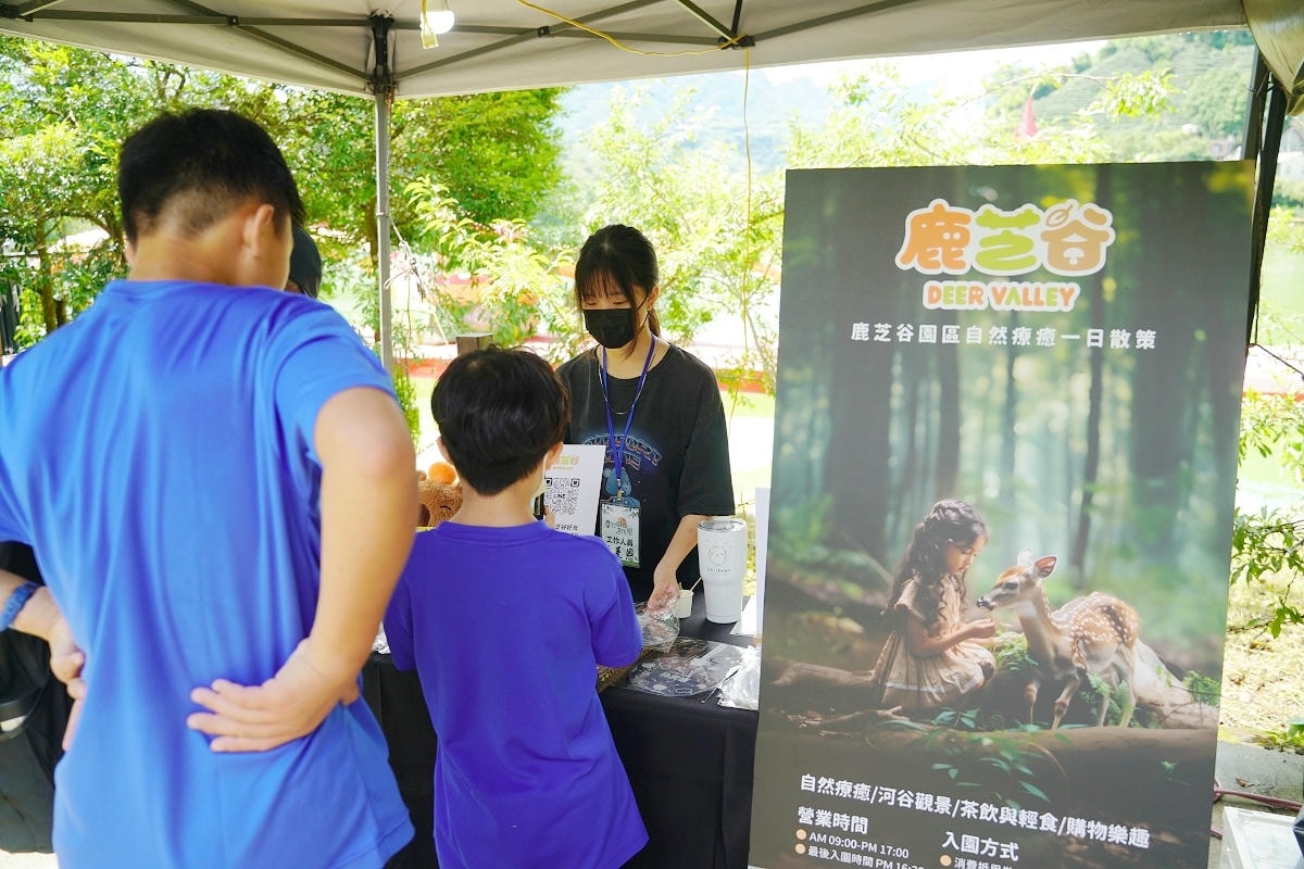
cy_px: 434
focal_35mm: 28
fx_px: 1014
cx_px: 652
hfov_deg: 65.5
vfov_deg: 46.4
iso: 100
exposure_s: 1/60
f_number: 4
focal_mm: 28
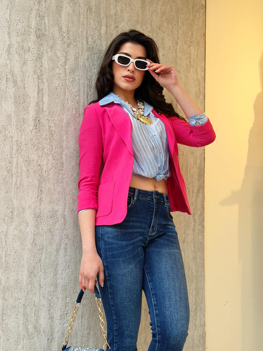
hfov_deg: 30.3
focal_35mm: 48
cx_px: 132
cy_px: 176
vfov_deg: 39.7
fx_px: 486
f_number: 1.78
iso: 64
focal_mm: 6.76
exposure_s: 1/169
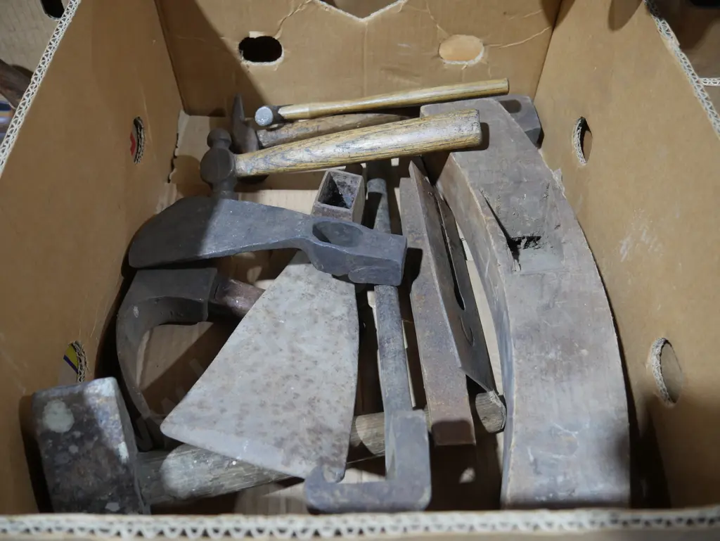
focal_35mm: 28
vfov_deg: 49.8
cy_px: 270
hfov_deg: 63.4
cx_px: 360
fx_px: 583
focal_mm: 14
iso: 640
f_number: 3.5
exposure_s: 1/60
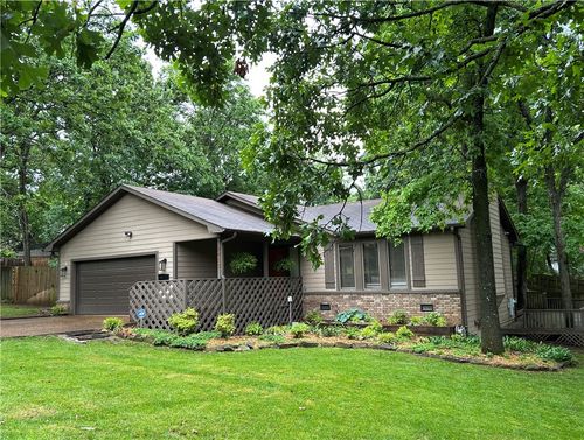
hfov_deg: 67.2
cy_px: 220
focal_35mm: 26
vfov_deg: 53.2
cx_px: 292
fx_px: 439
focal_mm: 5.7
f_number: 1.5
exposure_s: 1/164
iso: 50
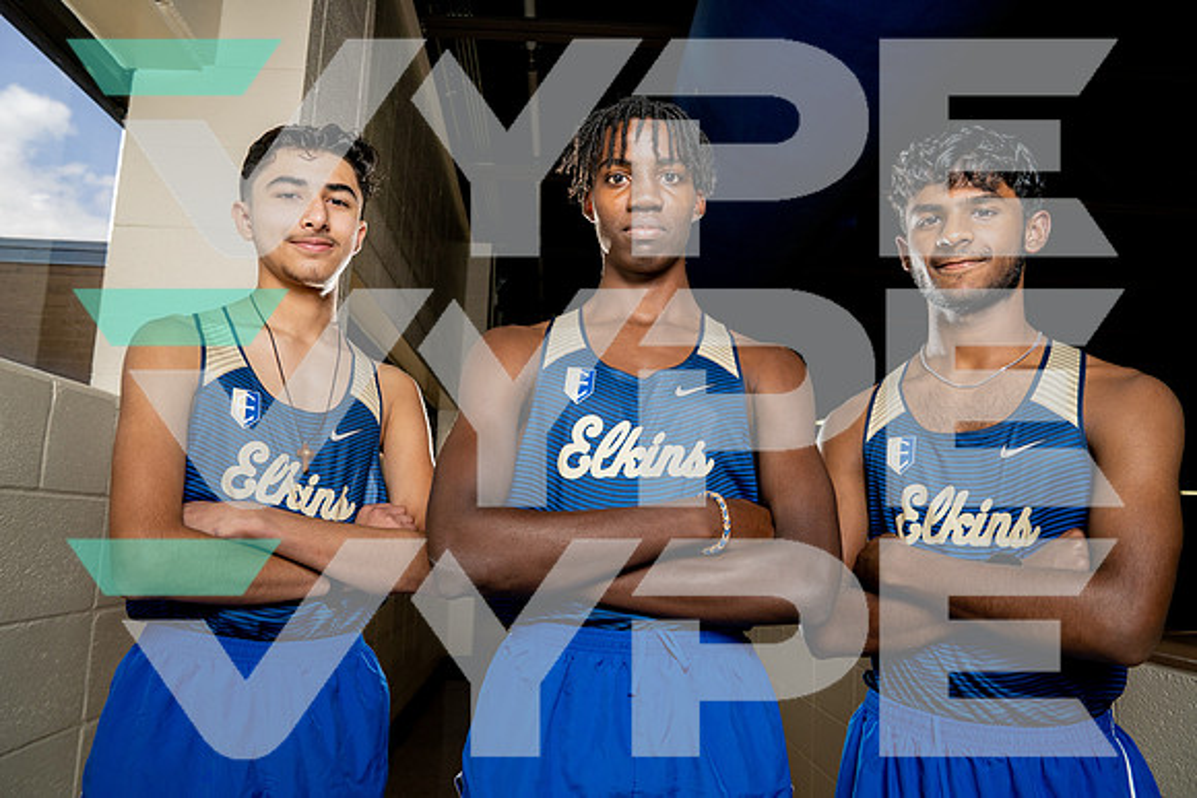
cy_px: 399
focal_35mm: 24
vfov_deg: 53.2
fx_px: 798
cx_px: 598
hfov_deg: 73.7
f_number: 5.6
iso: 320
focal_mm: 24
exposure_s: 1/250
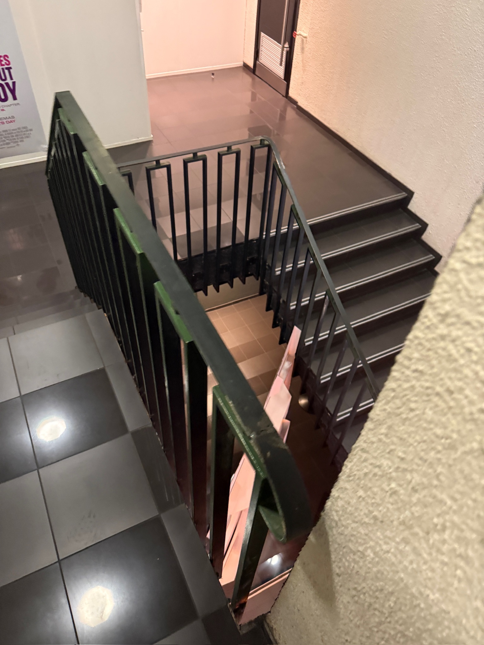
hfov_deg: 56.8
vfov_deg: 71.6
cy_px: 322
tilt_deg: -46.8
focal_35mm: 24
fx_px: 447
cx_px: 242
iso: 1000
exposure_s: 1/33
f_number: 1.78
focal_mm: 6.76
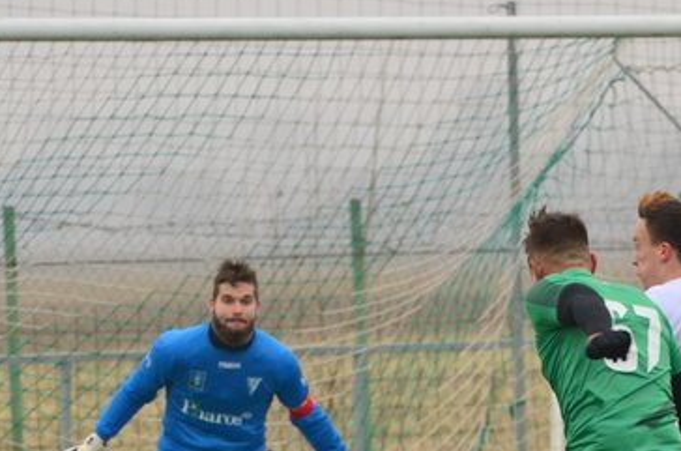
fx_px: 12139
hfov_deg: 3.2
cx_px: 531
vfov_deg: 2.1
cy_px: 468
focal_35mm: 643
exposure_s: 1/800
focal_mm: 195
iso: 800
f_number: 5.3
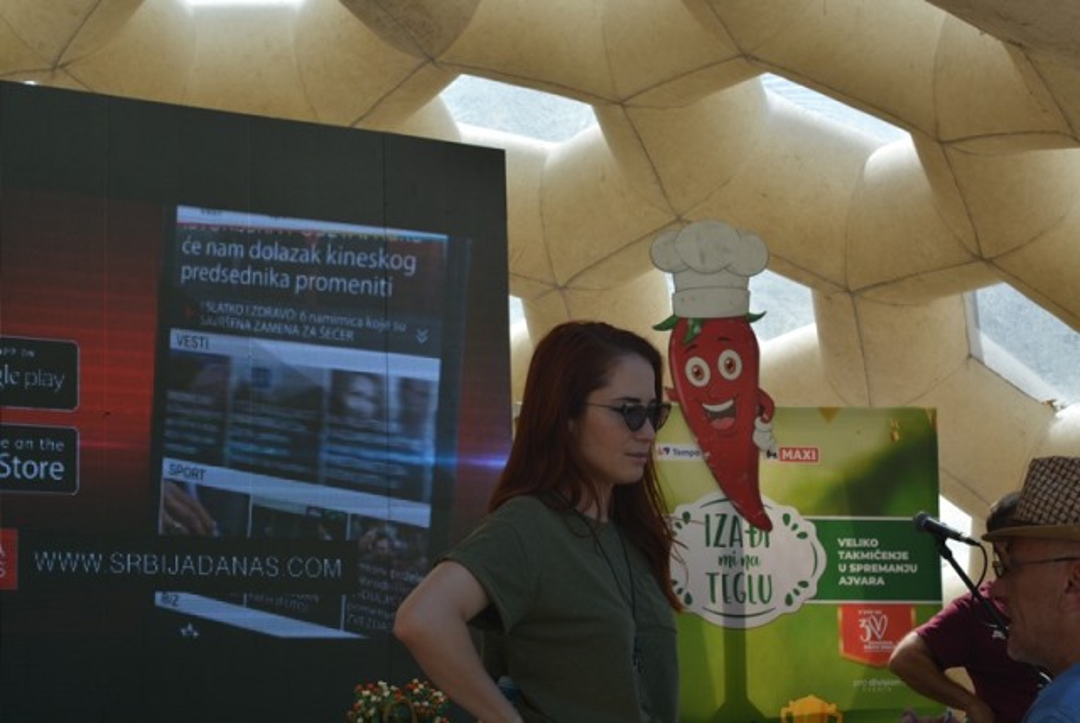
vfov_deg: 16.6
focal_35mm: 82
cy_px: 362
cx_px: 540
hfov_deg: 24.6
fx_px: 2477
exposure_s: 1/250
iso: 140
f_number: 8
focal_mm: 55
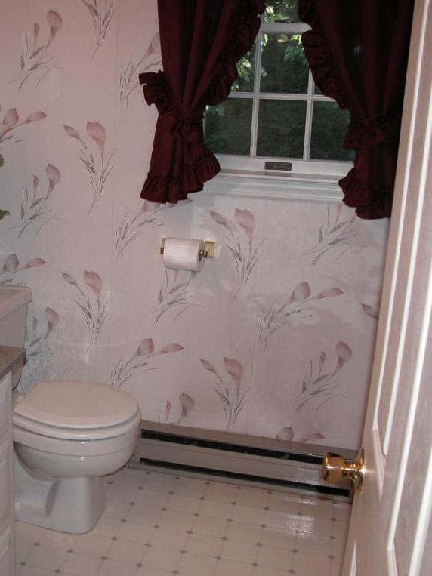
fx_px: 782
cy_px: 288
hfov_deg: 29.6
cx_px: 46
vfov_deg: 40.4
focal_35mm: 47
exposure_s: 1/60
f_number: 2.8
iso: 100
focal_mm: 8.9
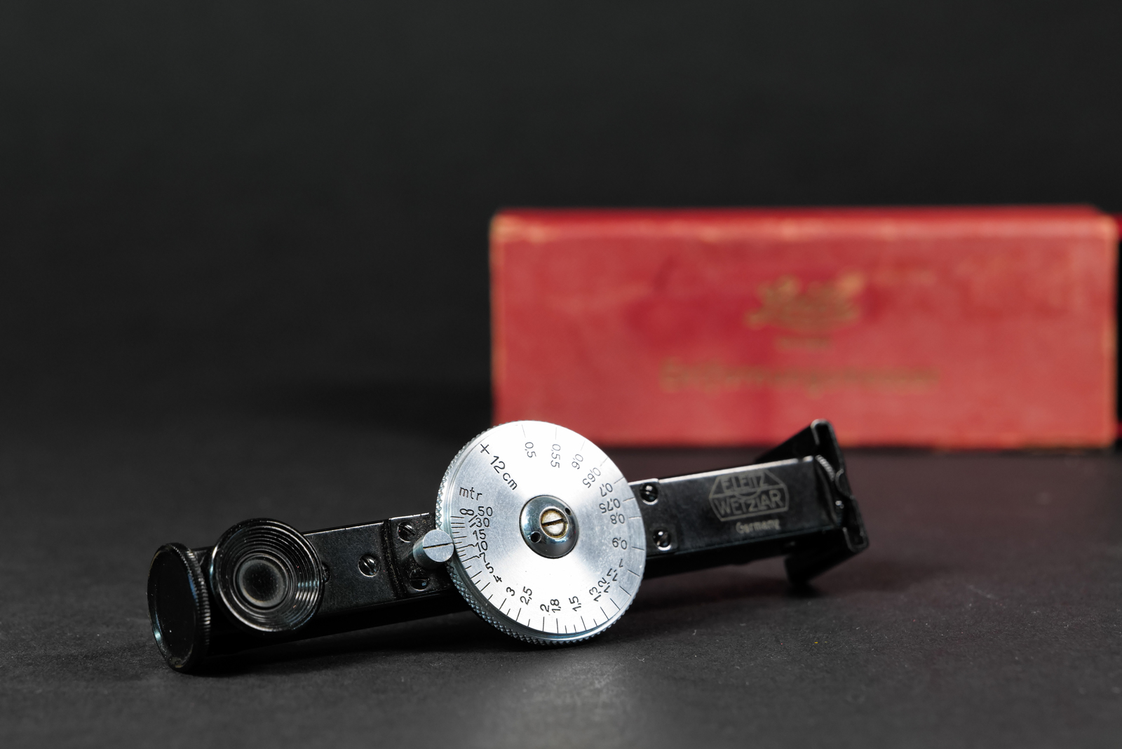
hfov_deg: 22.6
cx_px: 561
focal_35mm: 90
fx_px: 2806
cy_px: 374
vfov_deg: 15.2
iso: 800
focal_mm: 90
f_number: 11
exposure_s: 1/6
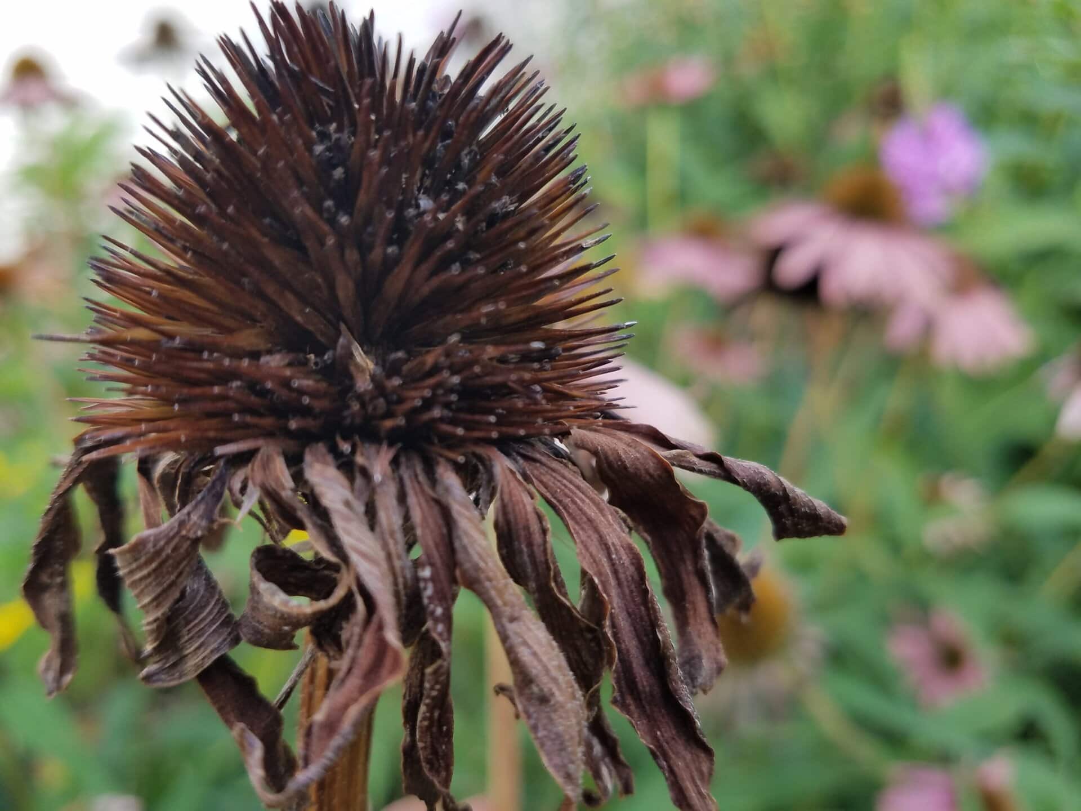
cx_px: 540
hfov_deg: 67.3
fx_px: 812
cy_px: 406
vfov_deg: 53.1
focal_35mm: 26
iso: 50
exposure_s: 1/242
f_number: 1.7
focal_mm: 4.2
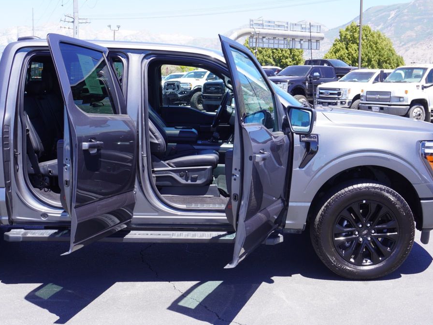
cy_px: 162
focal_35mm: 45
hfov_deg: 42.5
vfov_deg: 32.5
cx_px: 220
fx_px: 557
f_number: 7.1
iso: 100
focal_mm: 27
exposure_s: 1/100
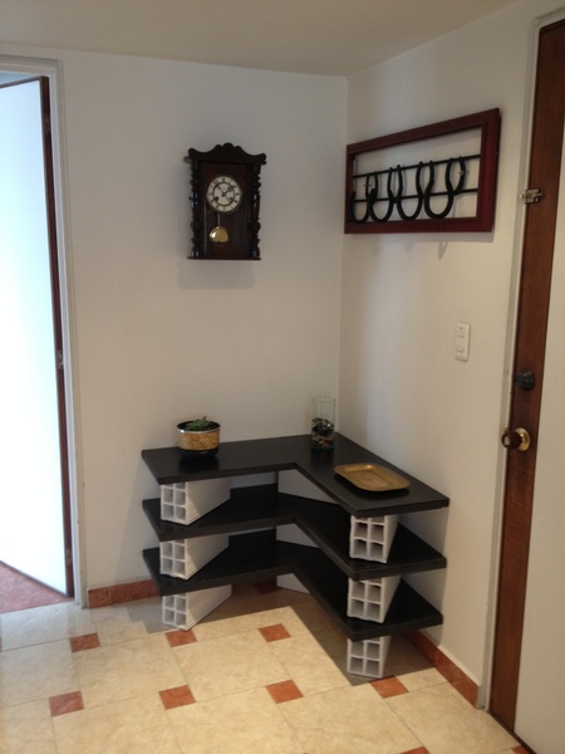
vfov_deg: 52.6
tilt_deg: -10.3
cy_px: 377
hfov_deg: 40.7
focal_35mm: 35
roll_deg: -0.6
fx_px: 762
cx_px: 282
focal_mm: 4.28
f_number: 2.4
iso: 125
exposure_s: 1/20
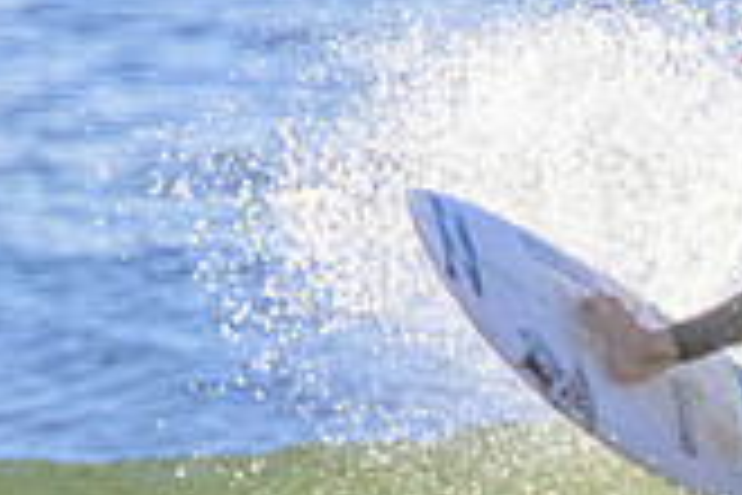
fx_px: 79367
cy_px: 494
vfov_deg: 0.4
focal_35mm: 3851
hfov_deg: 0.5
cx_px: 1031
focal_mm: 800
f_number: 11
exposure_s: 1/2000
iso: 1800
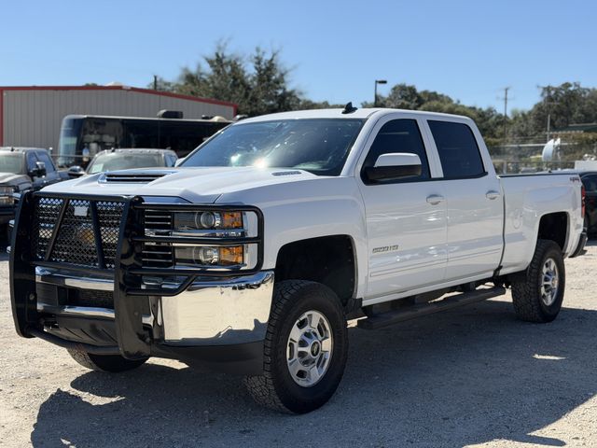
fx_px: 828
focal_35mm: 48
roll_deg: -1.7
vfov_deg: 30.3
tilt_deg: -4.6
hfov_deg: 39.7
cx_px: 298
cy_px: 224
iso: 64
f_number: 1.78
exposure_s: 1/5208
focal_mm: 6.76
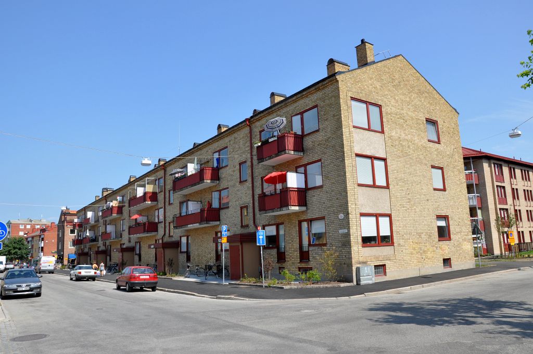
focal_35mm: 27
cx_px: 266
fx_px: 399
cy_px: 177
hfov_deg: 67.4
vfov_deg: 47.8
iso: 200
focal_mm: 18
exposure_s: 1/160
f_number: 13
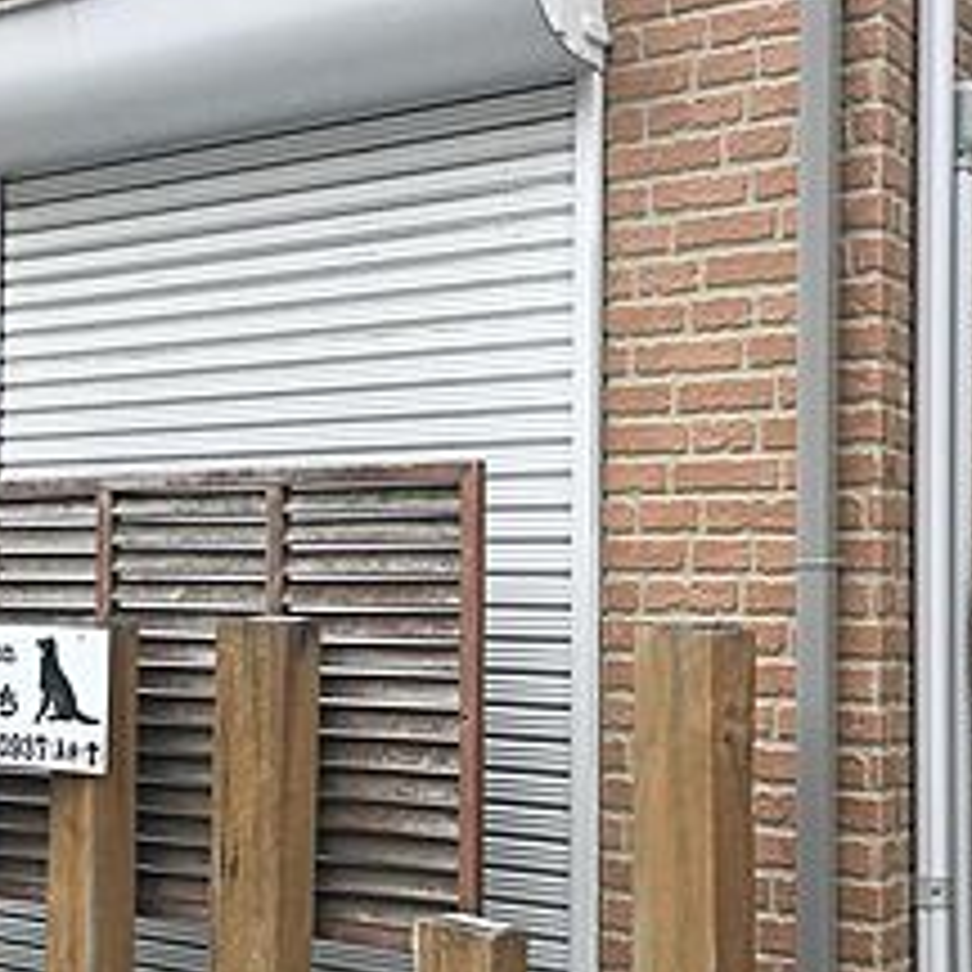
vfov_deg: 30.0
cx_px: 400
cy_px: 526
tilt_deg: +4.0
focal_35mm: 57
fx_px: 1811
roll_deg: -1.1
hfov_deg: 30.0
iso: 25
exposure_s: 1/382
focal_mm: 4.15
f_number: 2.2
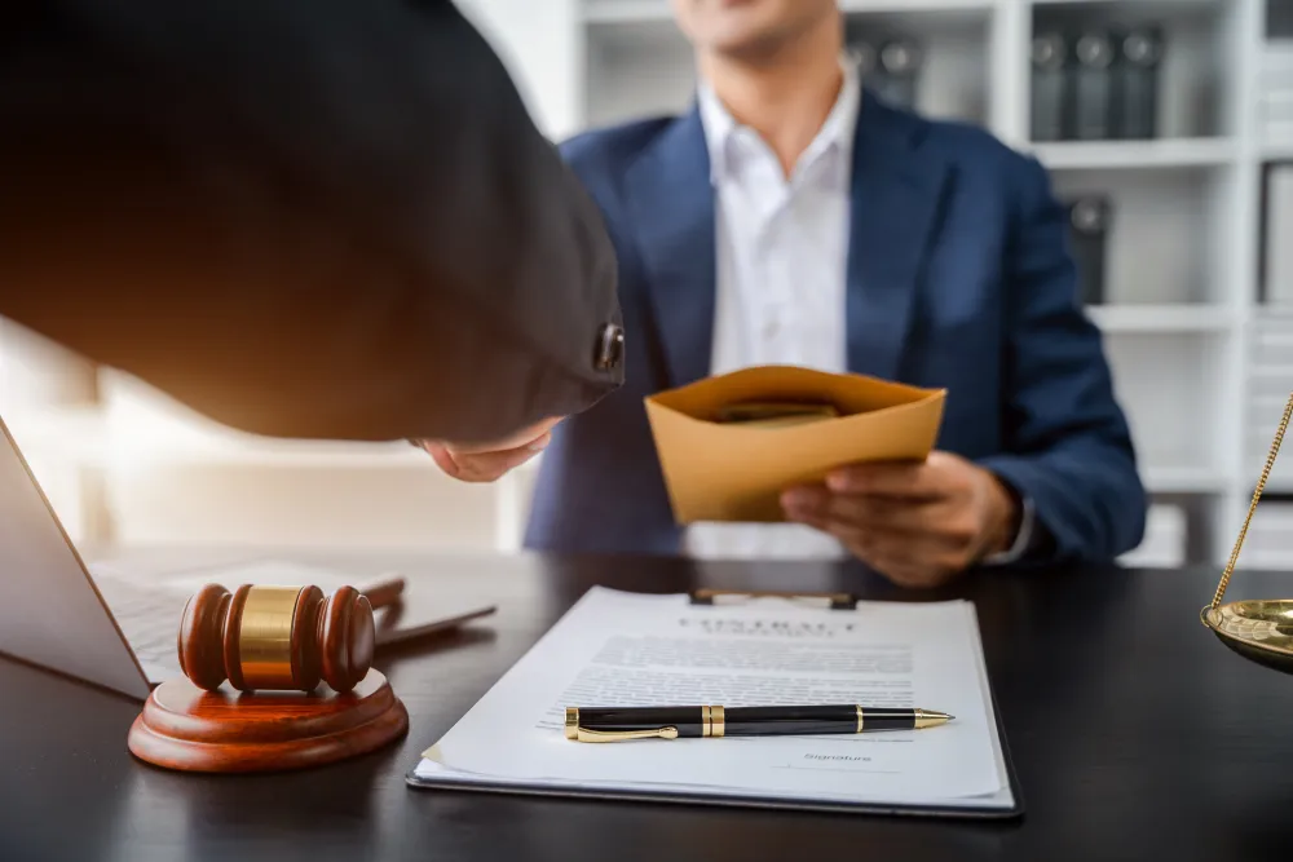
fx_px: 1340
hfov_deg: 51.5
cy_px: 431
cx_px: 646
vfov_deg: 35.7
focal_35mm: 37
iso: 100
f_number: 2.8
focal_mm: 37.3
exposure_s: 1/100
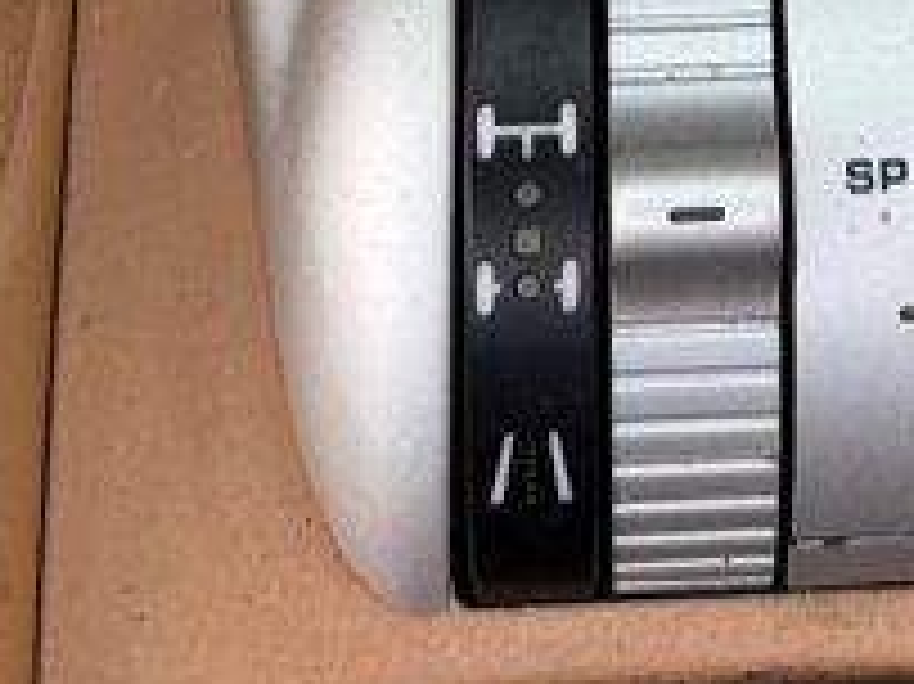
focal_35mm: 121
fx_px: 3193
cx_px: 860
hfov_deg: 16.0
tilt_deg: -76.8
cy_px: -994
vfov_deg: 10.4
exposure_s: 1/708
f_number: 1.78
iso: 80
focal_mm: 6.76
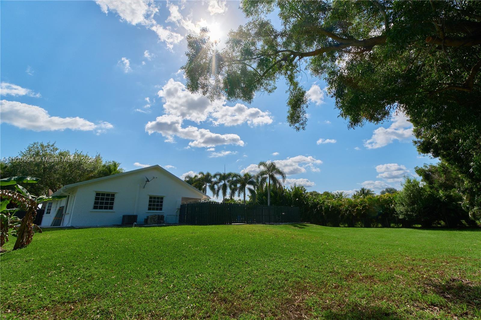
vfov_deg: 77.3
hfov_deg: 100.4
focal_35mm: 15
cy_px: 160
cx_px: 240
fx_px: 200
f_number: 11
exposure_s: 1/5400
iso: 640
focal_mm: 10
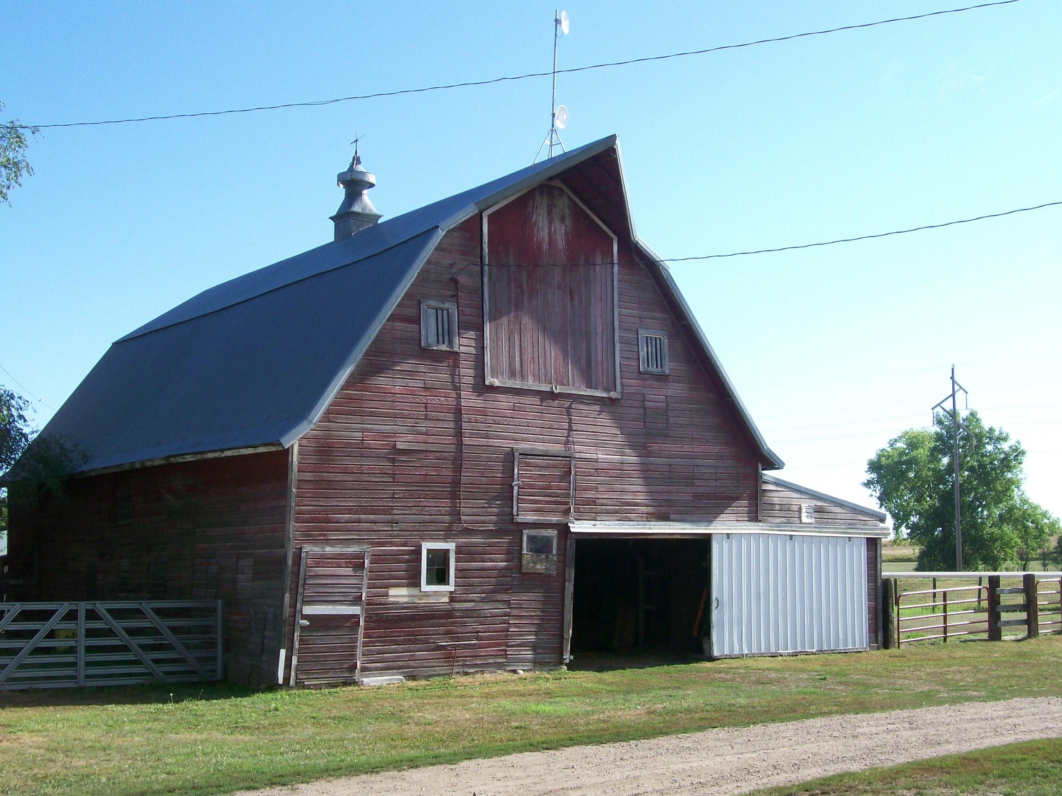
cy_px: 398
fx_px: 1381
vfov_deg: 32.2
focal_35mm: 45
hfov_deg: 42.1
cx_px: 531
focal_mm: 7.6
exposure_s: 1/271
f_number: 5.4
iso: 80
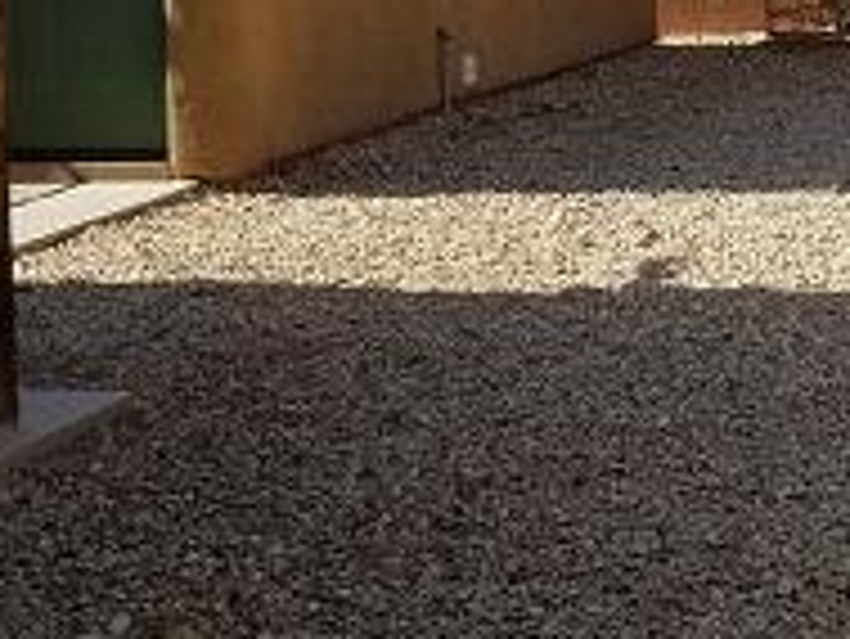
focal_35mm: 88
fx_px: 2162
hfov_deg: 21.4
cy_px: -72
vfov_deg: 16.3
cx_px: 868
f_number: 1.7
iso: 50
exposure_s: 1/1952
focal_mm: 4.2
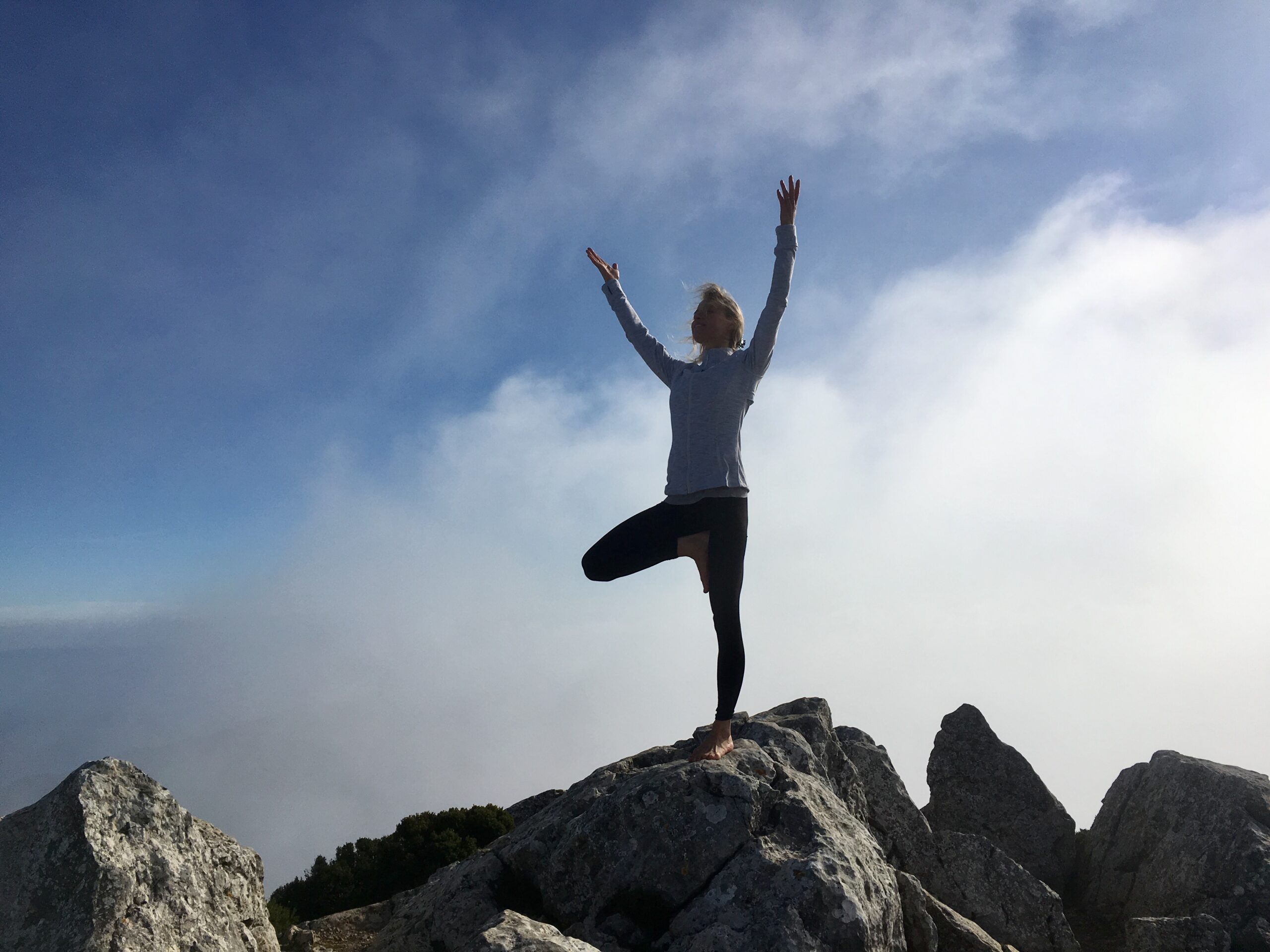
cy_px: 476
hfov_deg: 61.7
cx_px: 635
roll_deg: +2.4
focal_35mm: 29
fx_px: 1064
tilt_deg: +8.4
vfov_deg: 48.2
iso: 25
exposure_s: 1/6410
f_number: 2.2
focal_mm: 4.15
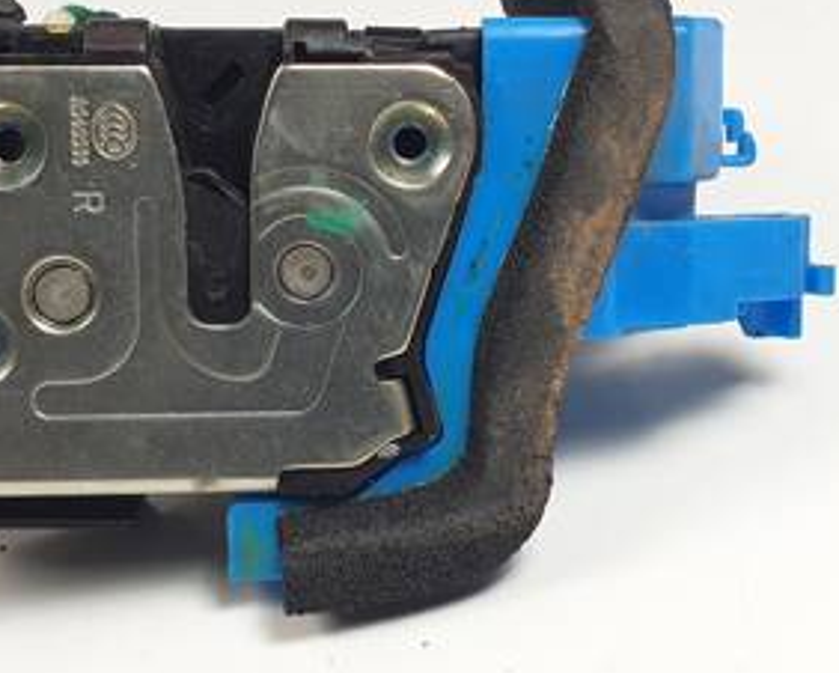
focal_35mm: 36
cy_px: 238
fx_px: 895
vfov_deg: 40.8
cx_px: 283
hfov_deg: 49.4
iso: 50
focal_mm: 4.3
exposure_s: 1/110
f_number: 2.4
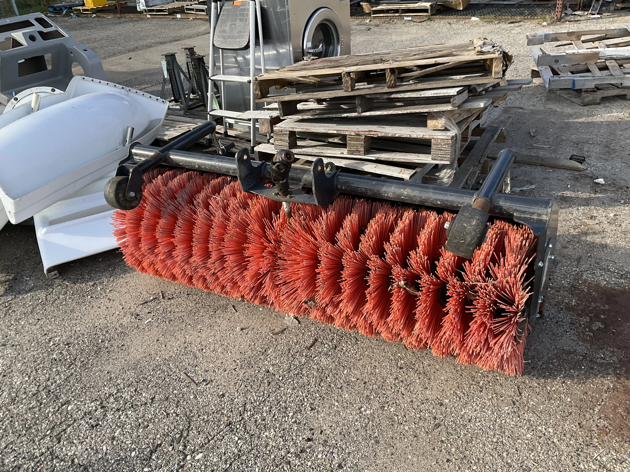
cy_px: 236
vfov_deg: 48.2
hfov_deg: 61.7
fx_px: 528
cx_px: 315
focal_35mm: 29
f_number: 1.8
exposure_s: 1/457
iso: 25
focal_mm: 3
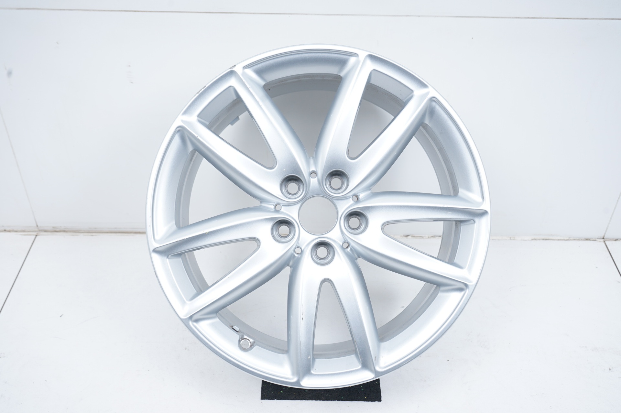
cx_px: 310
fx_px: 655
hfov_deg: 50.7
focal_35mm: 38
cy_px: 206
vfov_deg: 35.0
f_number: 7.1
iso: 200
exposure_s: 1/125
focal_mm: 38
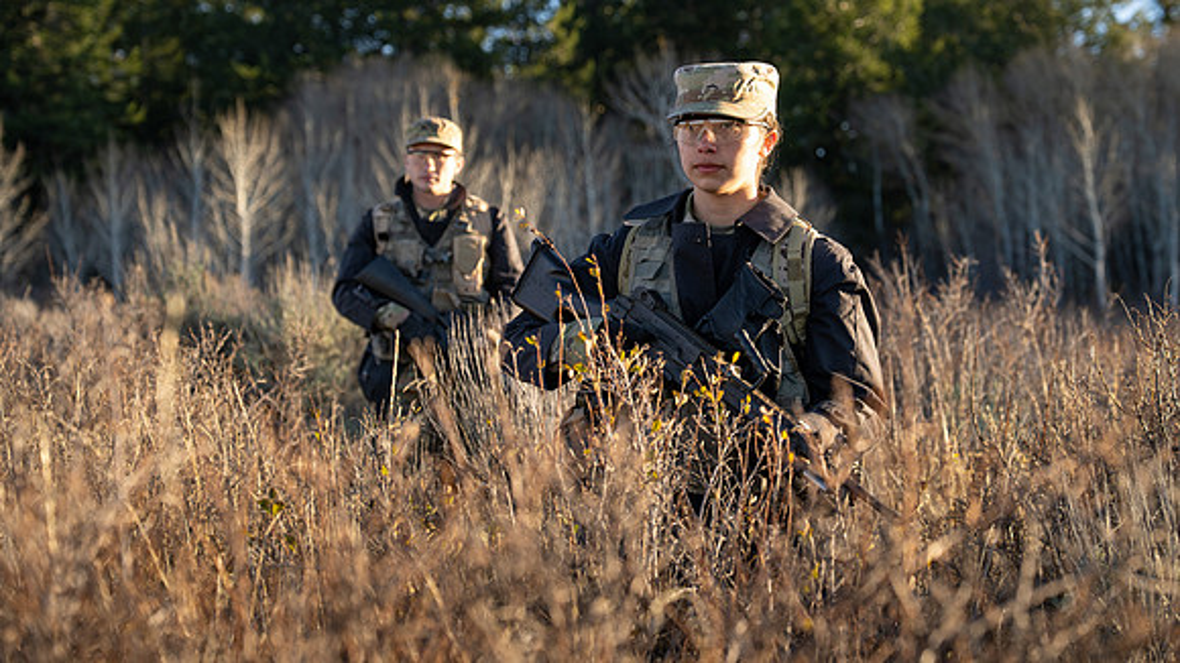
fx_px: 3148
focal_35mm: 101
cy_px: 213
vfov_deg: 12.0
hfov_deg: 21.2
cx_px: 665
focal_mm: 70
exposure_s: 1/1000
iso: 250
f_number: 4
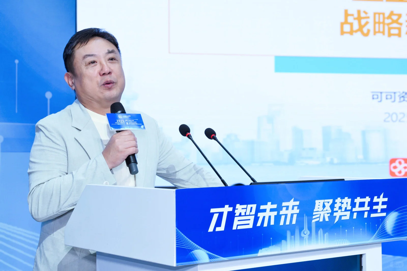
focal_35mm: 69
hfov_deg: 29.3
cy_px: 136
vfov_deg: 19.7
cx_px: 204
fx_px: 780
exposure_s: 1/161
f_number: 5.6
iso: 800
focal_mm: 46
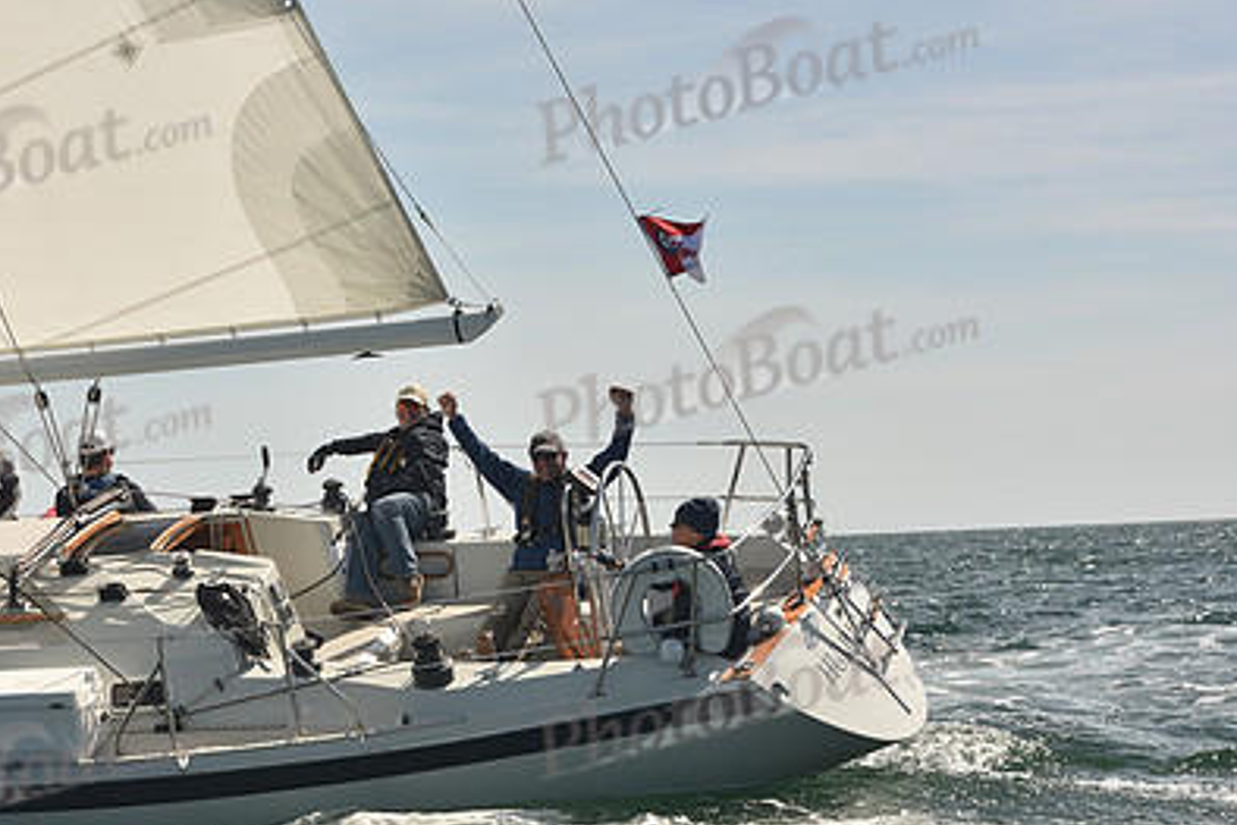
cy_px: 579
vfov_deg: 13.3
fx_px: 3540
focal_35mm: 103
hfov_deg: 19.7
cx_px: 377
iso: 250
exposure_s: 1/640
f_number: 8
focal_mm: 70
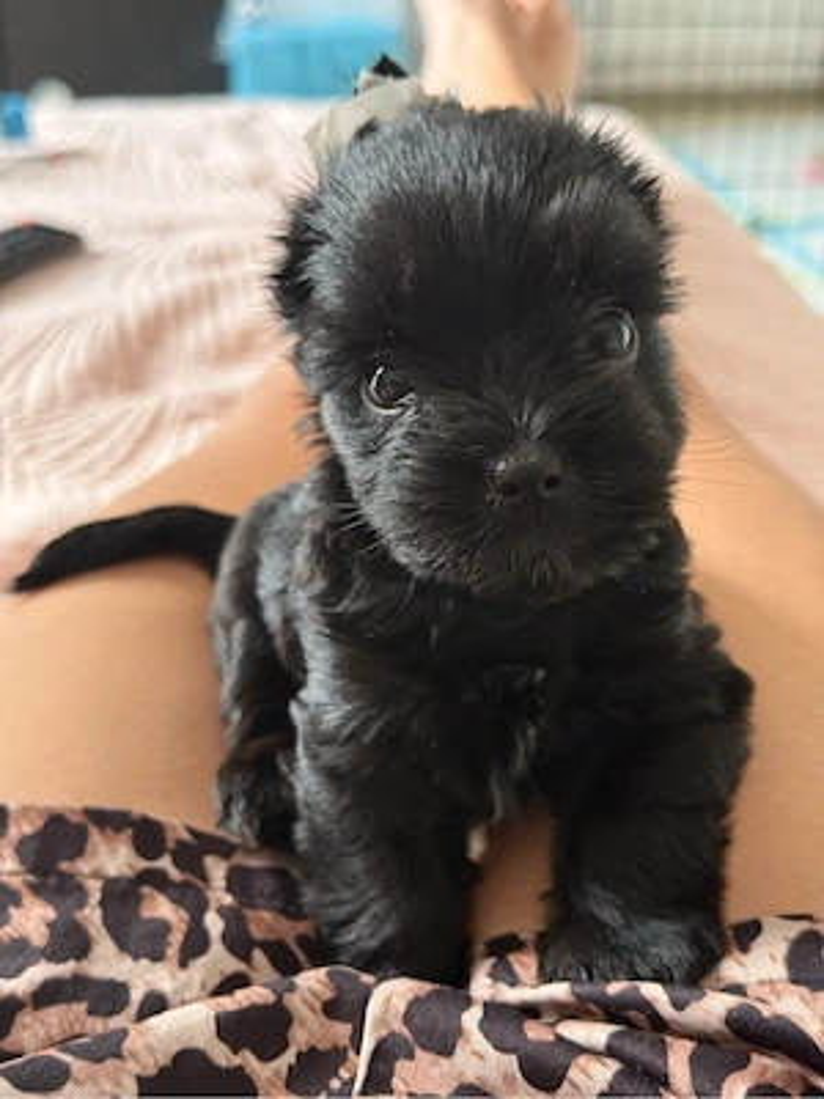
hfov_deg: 30.3
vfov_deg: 39.7
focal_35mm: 48
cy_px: 550
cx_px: 412
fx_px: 1523
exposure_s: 1/60
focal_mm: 6.76
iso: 250
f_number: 1.78
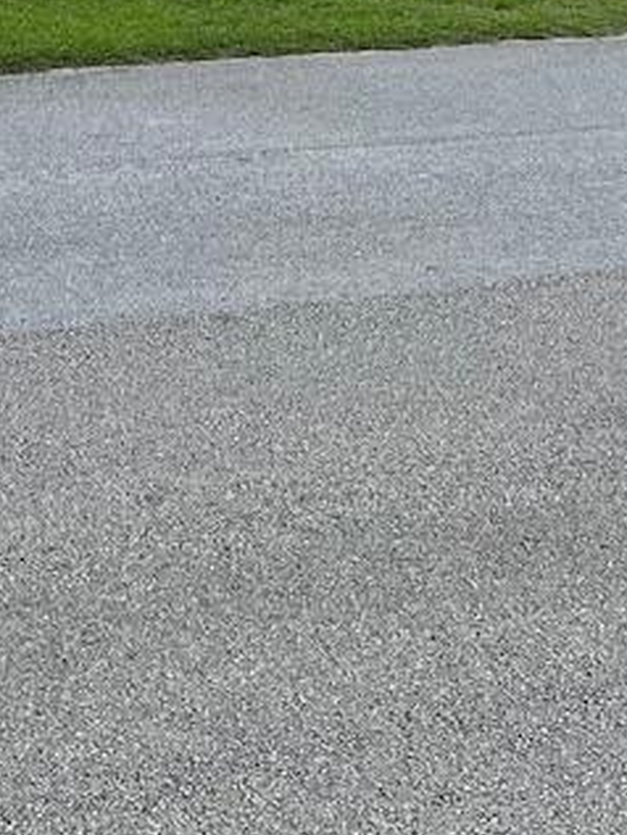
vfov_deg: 17.1
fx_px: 2534
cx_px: 76
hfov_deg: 14.0
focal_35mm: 105
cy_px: -374
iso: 50
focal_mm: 5.7
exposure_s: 1/6211
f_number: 1.5
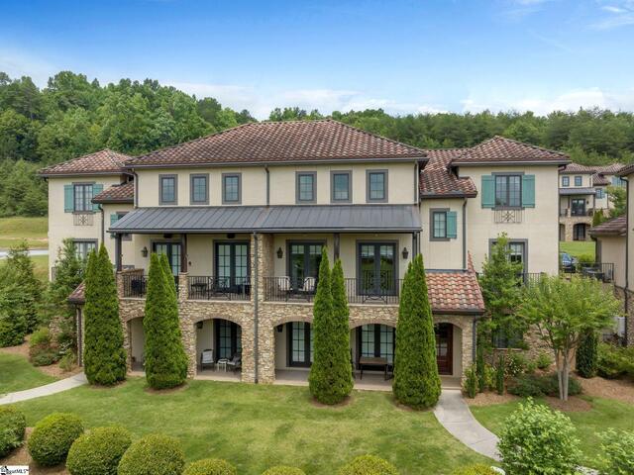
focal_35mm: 24
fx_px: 440
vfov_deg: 56.8
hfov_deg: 71.6
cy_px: 238
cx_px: 317
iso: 100
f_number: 8
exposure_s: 1/400
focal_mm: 12.29
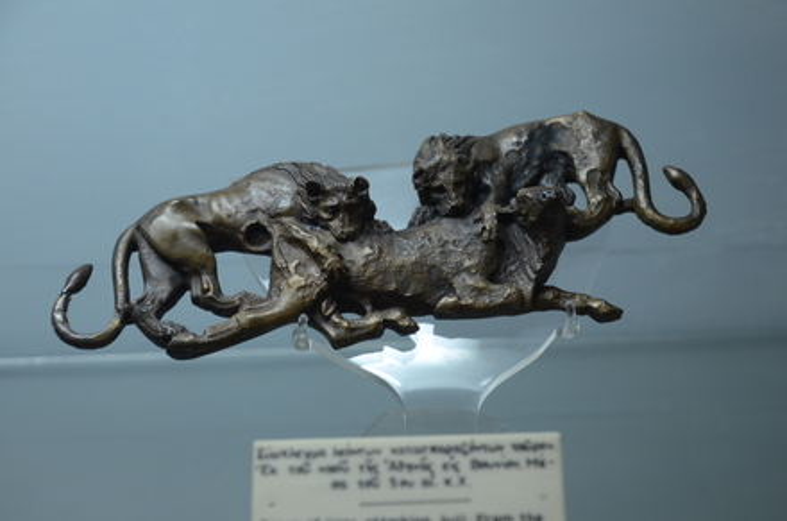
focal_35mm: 87
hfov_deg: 23.4
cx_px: 394
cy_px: 260
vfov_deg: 15.6
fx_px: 1897
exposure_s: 1/40
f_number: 5
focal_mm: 58
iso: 1000
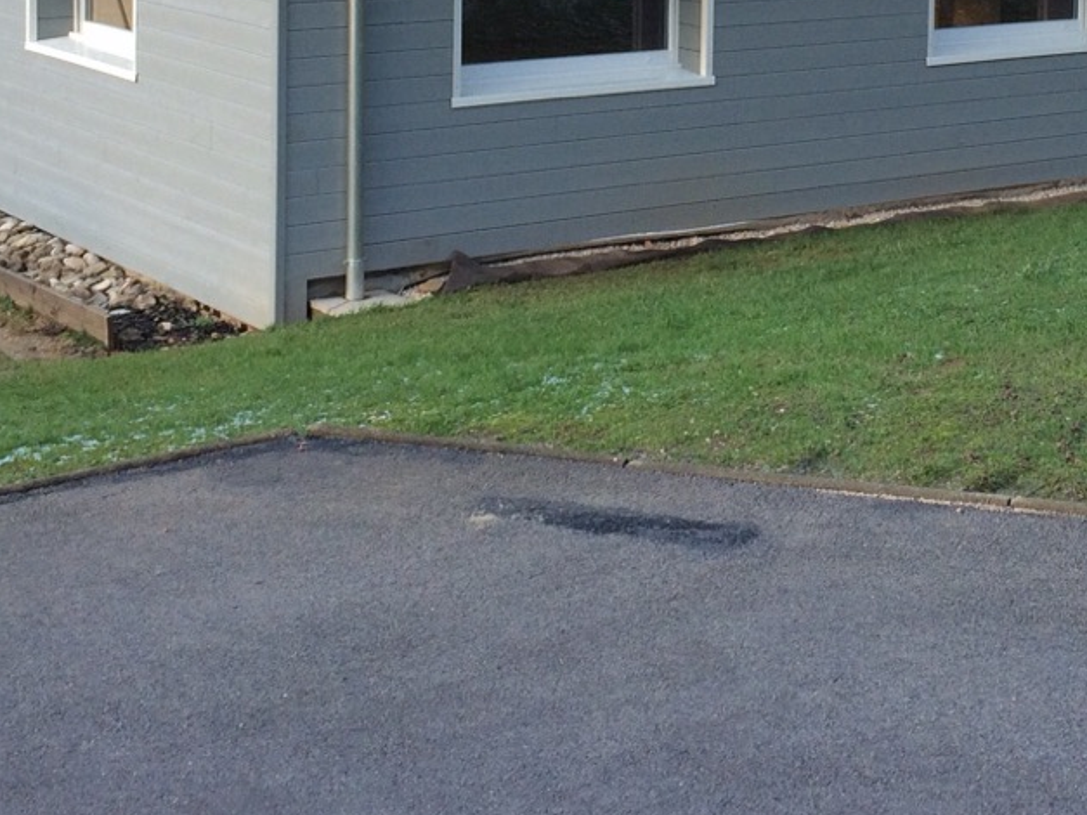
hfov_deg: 26.2
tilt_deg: -3.6
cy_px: -120
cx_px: 733
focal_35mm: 74
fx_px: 2323
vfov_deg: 19.0
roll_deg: +0.3
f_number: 2.2
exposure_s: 1/100
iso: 50
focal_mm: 4.15
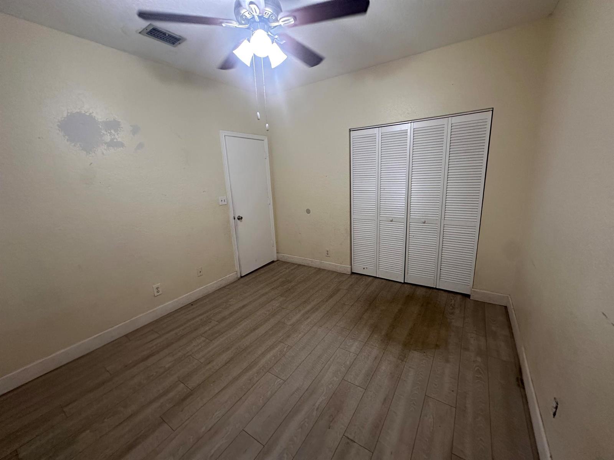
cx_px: 307
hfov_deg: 102.1
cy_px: 230
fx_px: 248
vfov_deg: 85.7
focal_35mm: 14
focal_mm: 2.22
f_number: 2.2
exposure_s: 1/120
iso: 320
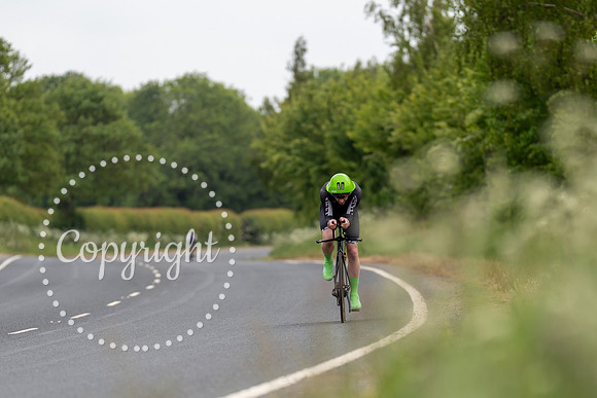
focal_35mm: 274
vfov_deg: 5.0
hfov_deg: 7.5
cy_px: 272
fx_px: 4546
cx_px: 343
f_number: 3.2
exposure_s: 1/1250
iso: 160
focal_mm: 200
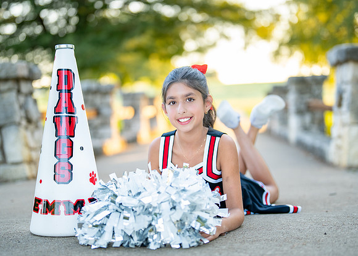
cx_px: 190
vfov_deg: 23.3
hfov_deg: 32.2
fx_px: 619
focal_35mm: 61
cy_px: 130
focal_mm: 50
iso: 200
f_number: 1.2
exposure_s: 1/500
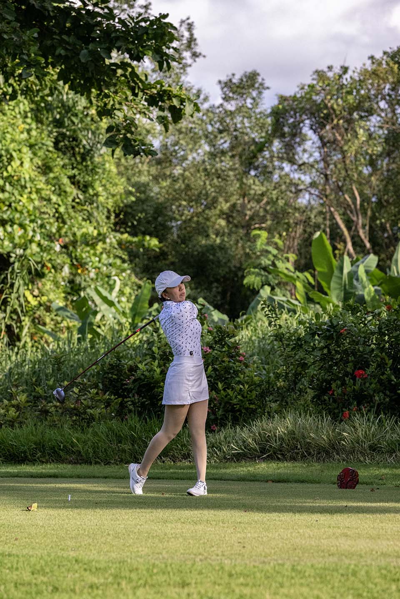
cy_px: 300
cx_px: 200
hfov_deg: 10.5
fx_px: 2166
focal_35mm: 130
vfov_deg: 15.8
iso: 3600
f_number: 5
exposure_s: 1/5000
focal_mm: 130
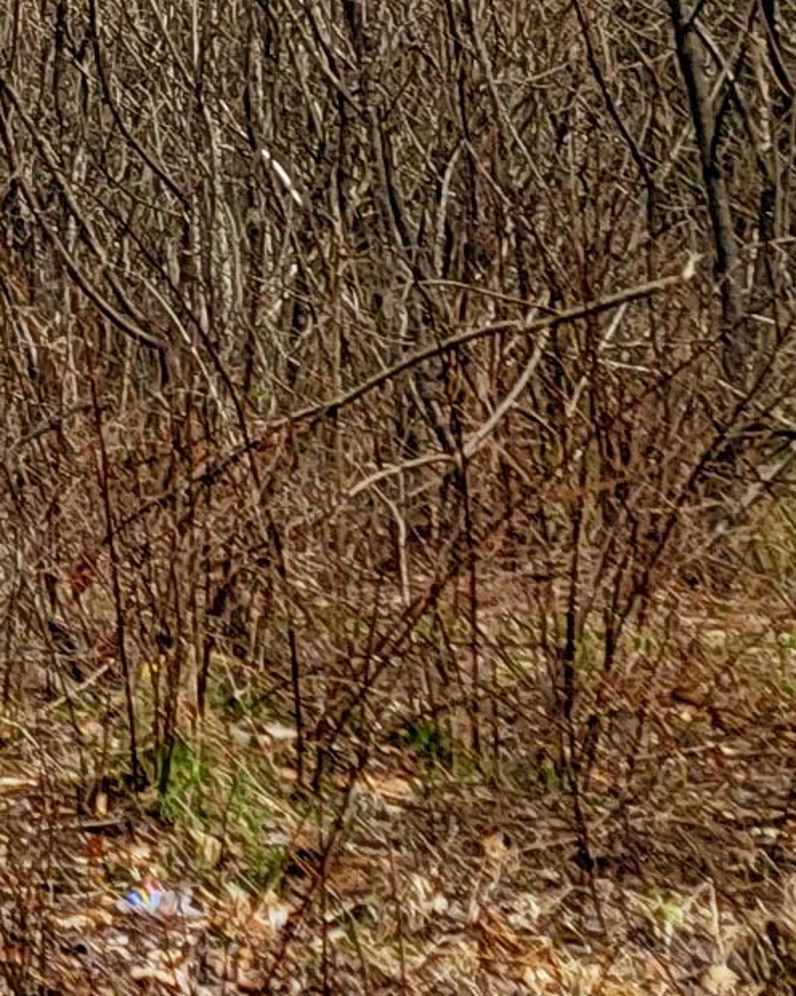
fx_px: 4451
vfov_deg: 12.5
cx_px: -1505
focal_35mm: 151
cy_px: -167
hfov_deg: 8.7
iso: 16
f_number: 1.8
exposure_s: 1/800
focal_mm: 6.7
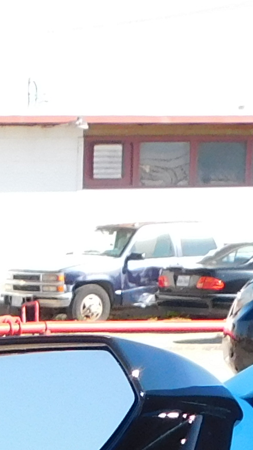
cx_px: -300
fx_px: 2063
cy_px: 841
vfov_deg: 11.4
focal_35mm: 173
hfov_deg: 6.7
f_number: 3.2
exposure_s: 1/500
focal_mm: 5.3
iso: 125
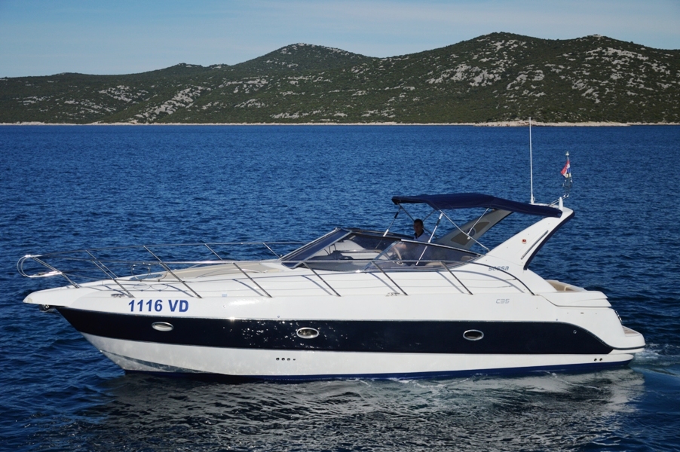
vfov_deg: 22.6
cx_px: 340
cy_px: 226
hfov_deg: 33.4
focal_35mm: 60
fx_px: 1132
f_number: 4.5
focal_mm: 40
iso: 140
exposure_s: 1/4000
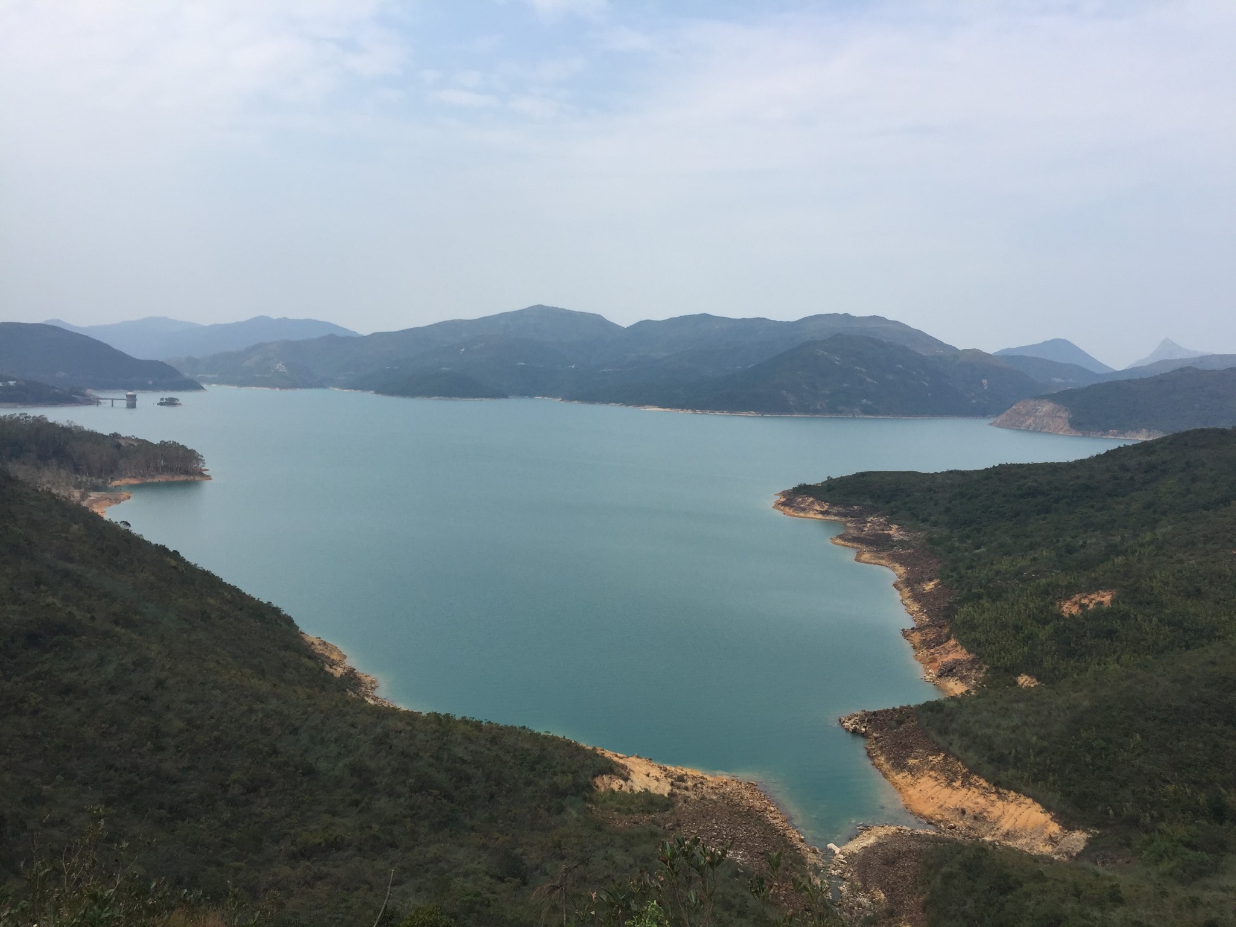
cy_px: 464
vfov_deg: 48.2
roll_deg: -1.6
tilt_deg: -3.8
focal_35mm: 29
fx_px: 1035
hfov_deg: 61.7
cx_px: 618
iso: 32
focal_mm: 4.15
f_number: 2.2
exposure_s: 1/1647
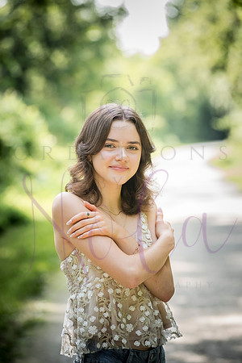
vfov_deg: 15.2
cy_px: 182
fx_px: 1361
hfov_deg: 10.2
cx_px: 121
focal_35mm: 135
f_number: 4.5
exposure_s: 1/320
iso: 400
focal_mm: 135
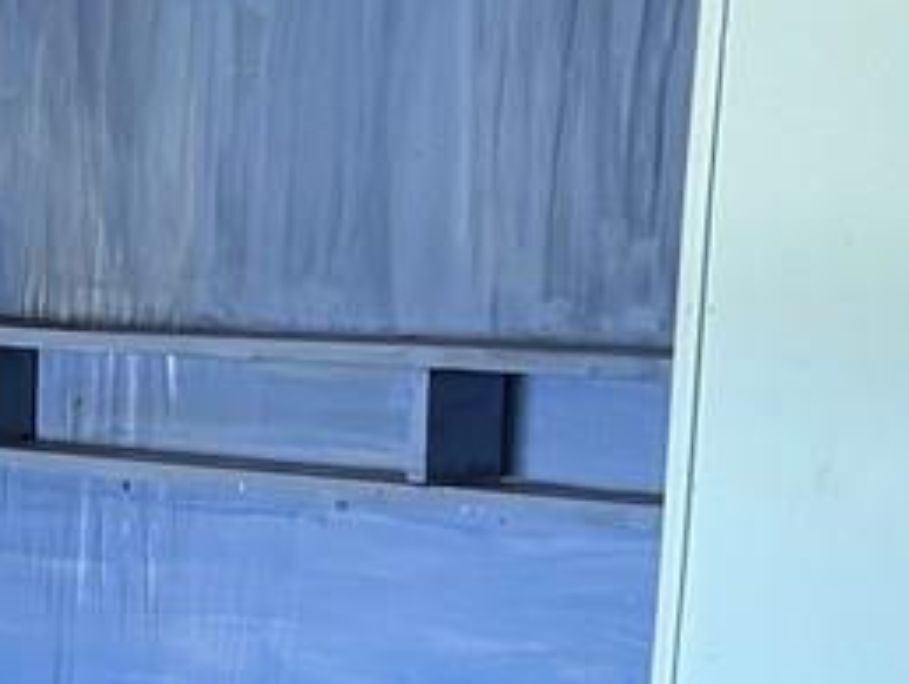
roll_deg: +0.2
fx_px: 4232
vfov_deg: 9.2
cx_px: -1529
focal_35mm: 161
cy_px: 670
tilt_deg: -7.1
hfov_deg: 10.1
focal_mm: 5.96
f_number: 1.6
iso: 125
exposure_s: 1/83
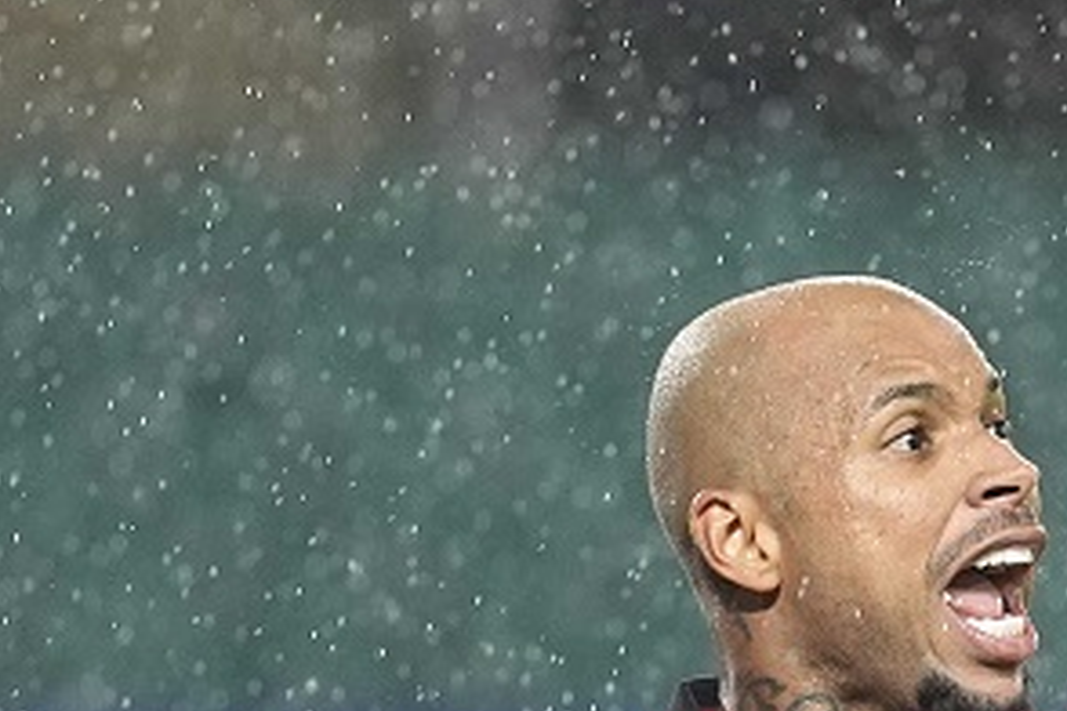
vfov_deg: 1.1
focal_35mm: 1225
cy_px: 1284
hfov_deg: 1.7
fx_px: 36305
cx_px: 947
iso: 2500
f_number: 2.8
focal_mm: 300
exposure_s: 1/1250
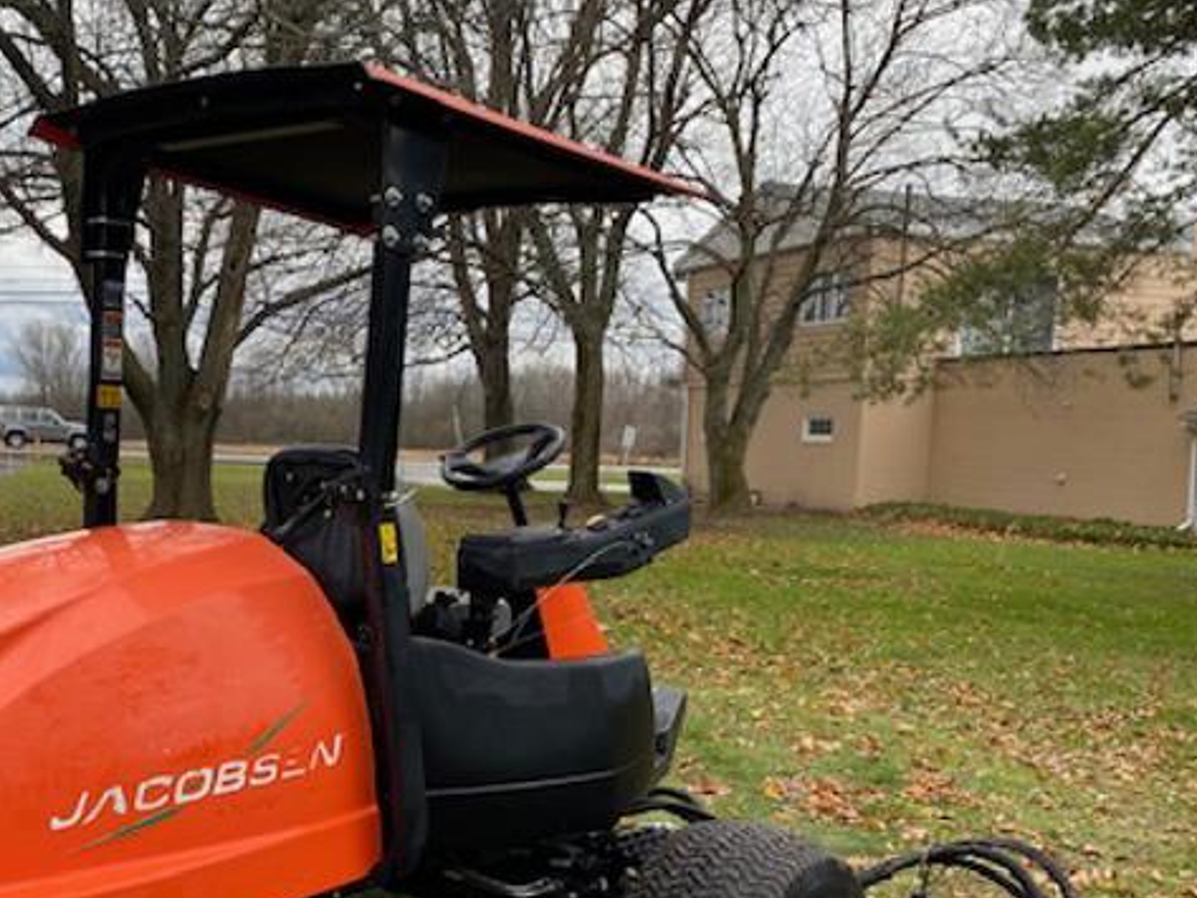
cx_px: 283
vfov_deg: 32.5
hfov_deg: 41.5
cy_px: 617
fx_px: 1522
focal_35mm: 44
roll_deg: -1.2
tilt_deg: -5.6
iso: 32
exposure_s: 1/122
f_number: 1.8
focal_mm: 4.25
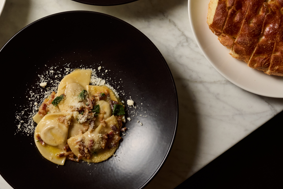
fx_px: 692
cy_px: 22
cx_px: 101
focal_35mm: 88
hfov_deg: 23.0
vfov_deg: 15.4
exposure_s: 1/125
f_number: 5.6
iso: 320
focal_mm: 40
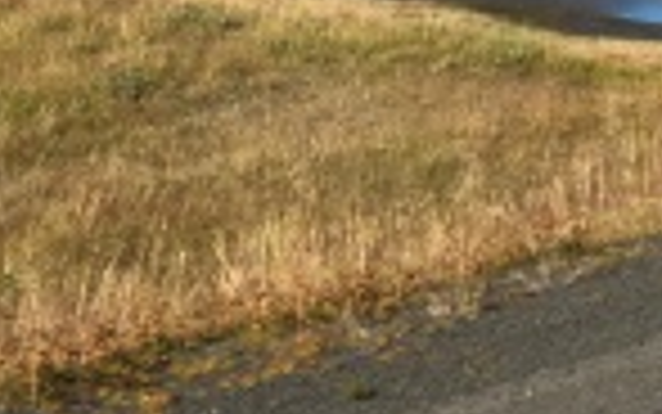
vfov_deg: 10.5
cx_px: 317
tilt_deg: +5.0
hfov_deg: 18.1
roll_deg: -1.7
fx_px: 2076
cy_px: -400
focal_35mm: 115
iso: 25
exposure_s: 1/1789
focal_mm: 4.15
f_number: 2.2
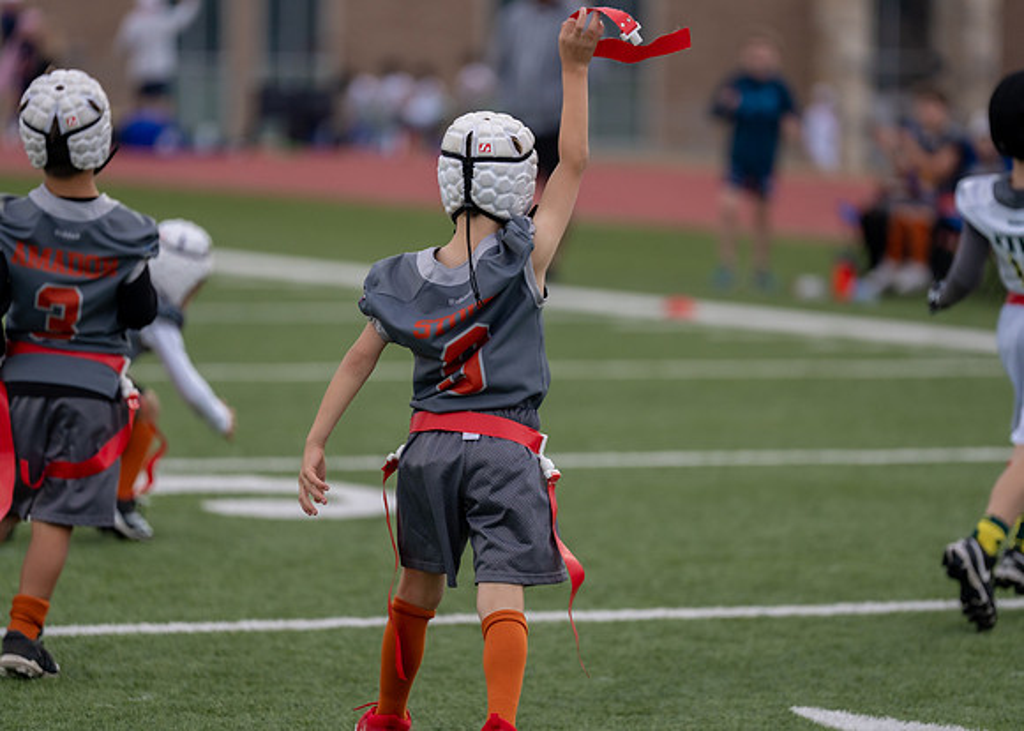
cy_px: 366
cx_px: 512
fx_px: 6093
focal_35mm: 210
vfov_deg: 6.9
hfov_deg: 9.6
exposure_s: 1/1000
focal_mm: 200
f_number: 2.8
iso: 500
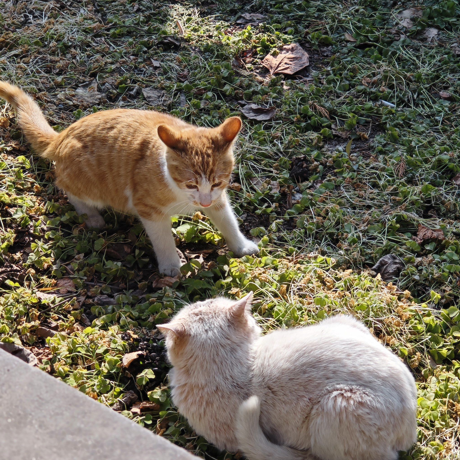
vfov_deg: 19.5
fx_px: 1338
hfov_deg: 19.5
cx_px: 231
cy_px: 242
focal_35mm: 89
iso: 50
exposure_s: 1/667
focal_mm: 7.06
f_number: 2
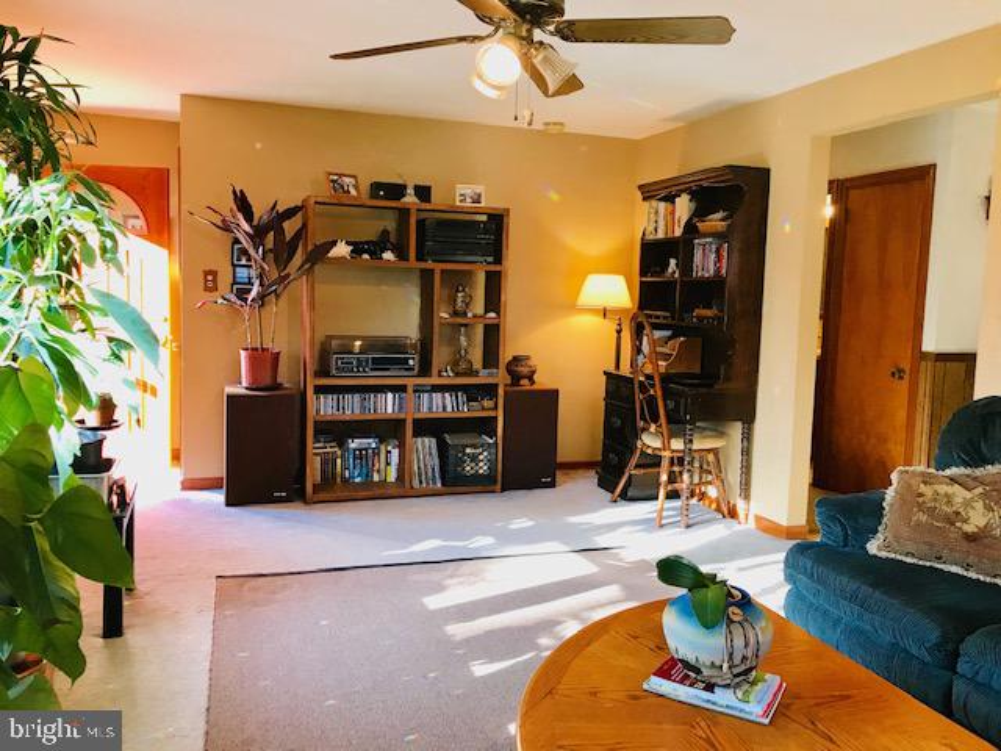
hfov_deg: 63.4
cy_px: 376
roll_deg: -1.7
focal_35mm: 28
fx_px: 810
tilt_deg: -6.1
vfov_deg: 49.7
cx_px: 500
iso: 32
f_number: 1.8
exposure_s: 1/30
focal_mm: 3.99
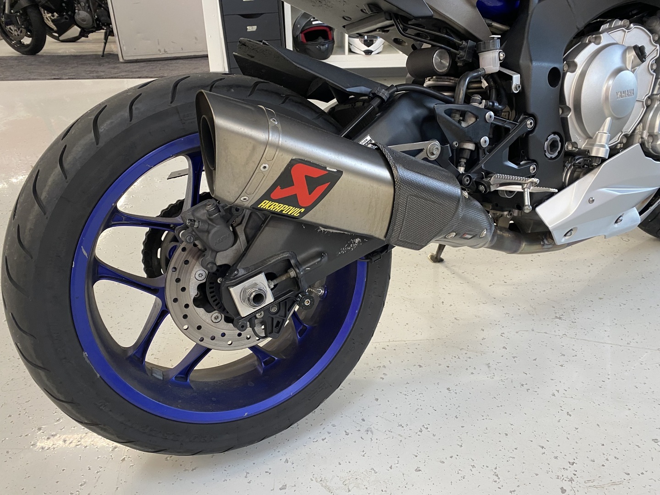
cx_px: 330
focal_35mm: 26
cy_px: 248
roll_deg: +1.4
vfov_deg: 53.1
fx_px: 496
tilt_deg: -31.0
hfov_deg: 67.3
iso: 160
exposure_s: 1/50
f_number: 1.8
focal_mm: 4.25
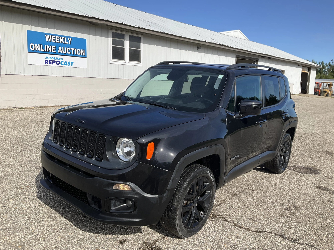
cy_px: 125
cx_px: 167
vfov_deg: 48.2
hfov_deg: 61.7
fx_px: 280
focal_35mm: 29
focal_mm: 3
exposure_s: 1/1912
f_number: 1.8
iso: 25
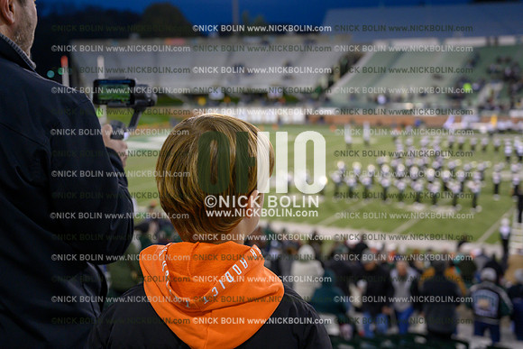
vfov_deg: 29.9
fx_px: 654
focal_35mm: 45
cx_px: 262
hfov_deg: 43.6
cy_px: 174
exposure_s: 1/320
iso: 2000
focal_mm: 45
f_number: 4
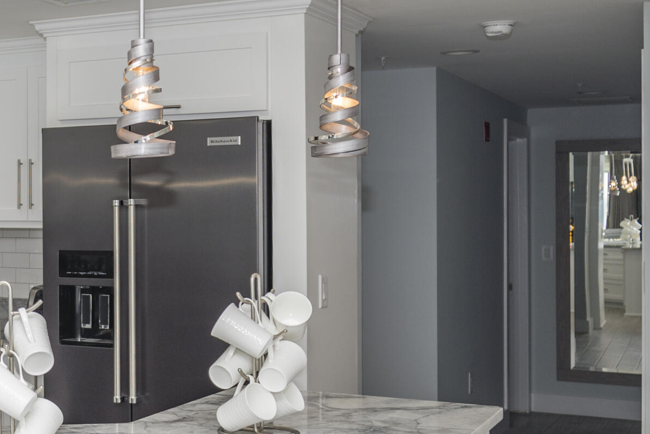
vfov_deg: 22.2
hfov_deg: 32.9
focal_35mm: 60
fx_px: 1084
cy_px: 379
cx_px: 190
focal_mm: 24
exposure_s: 1/250
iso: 125
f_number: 3.5
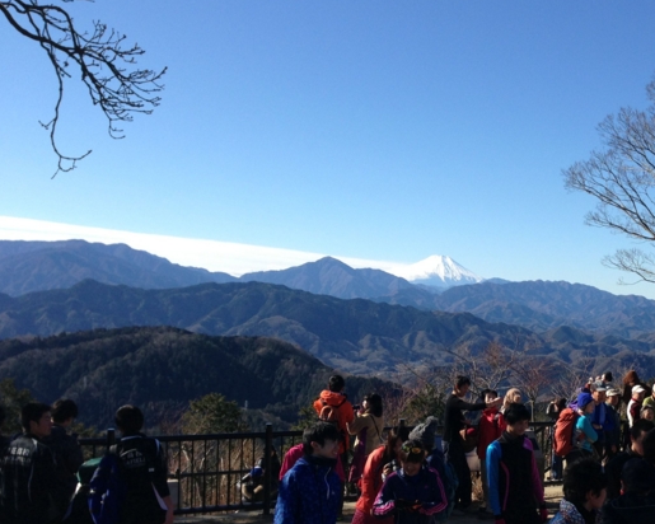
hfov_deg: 36.3
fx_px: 969
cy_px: 337
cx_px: 504
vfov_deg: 30.1
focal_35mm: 50
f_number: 2.4
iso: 50
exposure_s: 1/1205
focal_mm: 4.13
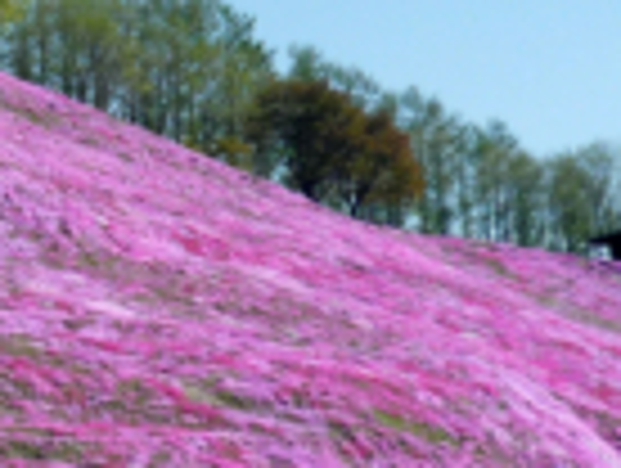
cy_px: 140
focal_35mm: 143
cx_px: 81
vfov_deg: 10.4
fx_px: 2570
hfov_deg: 13.7
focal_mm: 5.5
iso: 100
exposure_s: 1/200
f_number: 8
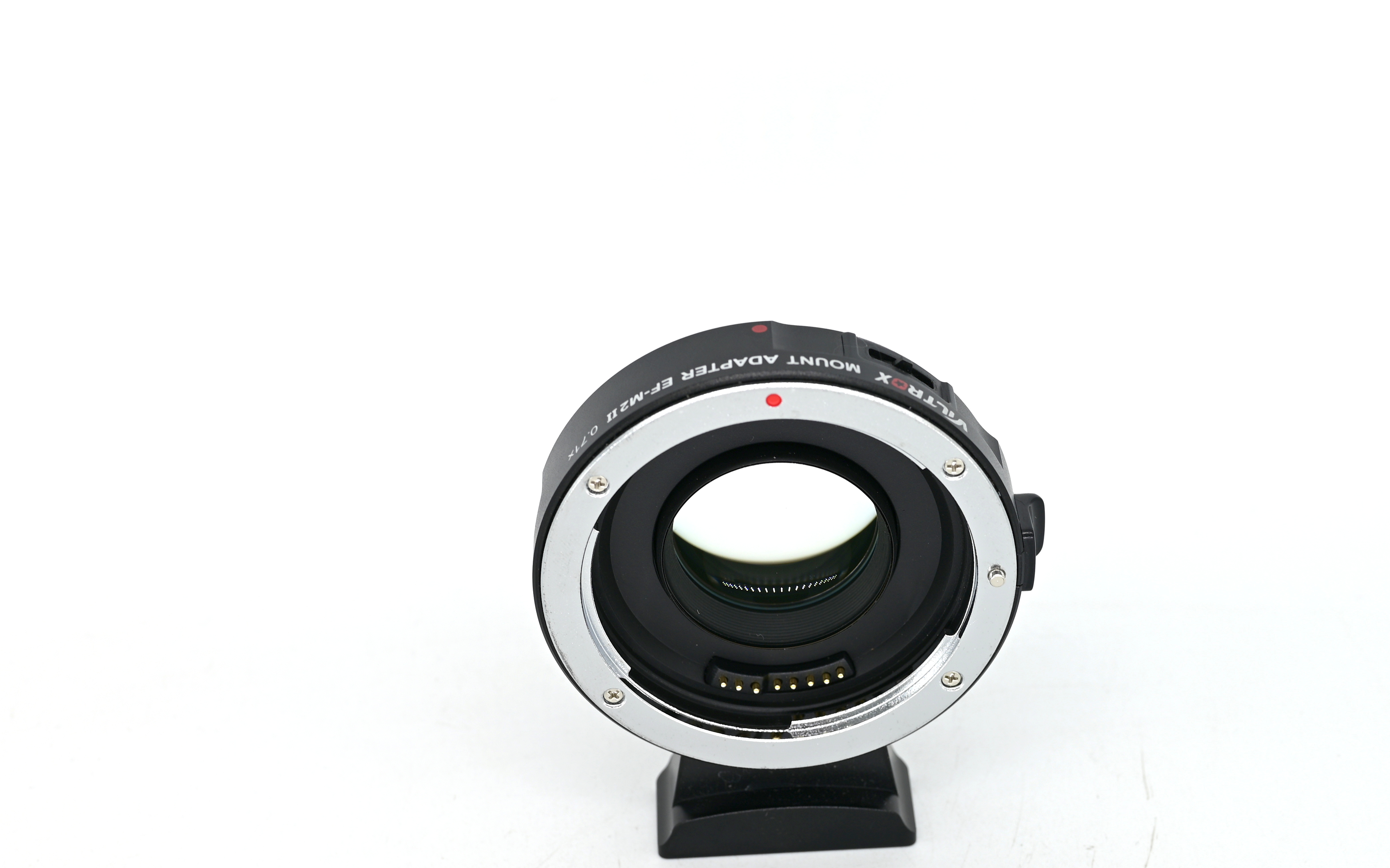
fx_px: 2803
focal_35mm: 74
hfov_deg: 27.8
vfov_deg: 17.6
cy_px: 567
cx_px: 812
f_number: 7.1
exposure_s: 1/60
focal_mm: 50
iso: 100
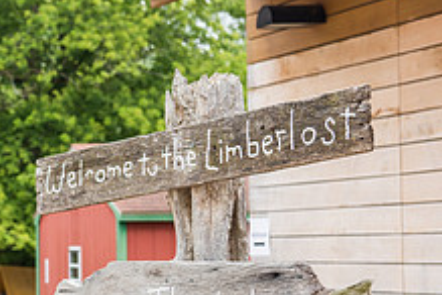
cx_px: -44
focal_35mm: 138
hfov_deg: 14.5
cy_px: 237
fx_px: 1694
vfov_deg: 9.9
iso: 160
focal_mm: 52
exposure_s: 1/320
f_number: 4.5
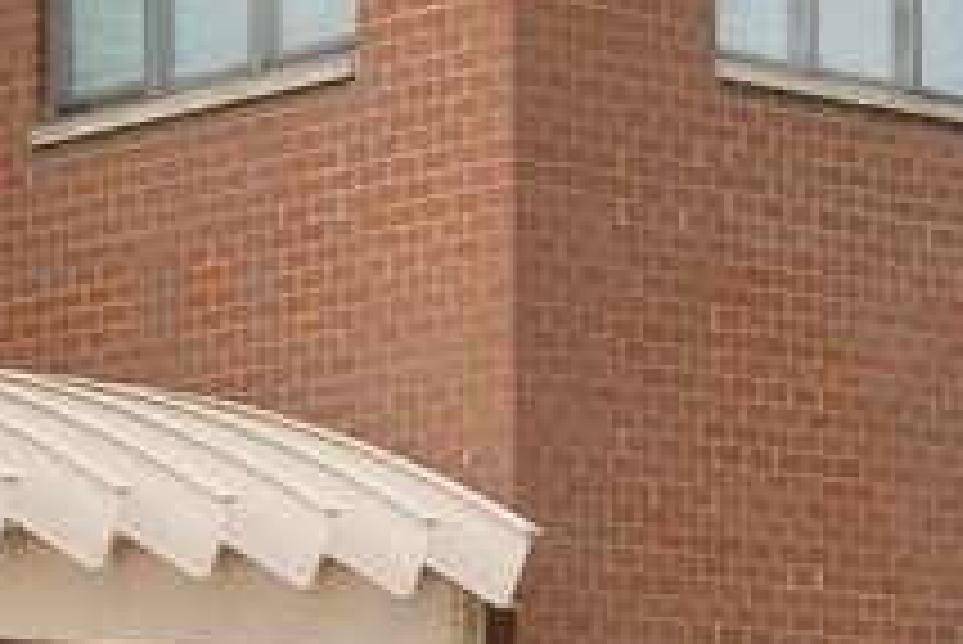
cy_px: -761
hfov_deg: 10.4
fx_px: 5273
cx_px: 2
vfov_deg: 6.7
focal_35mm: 197
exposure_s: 1/250
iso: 320
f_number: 8
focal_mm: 26
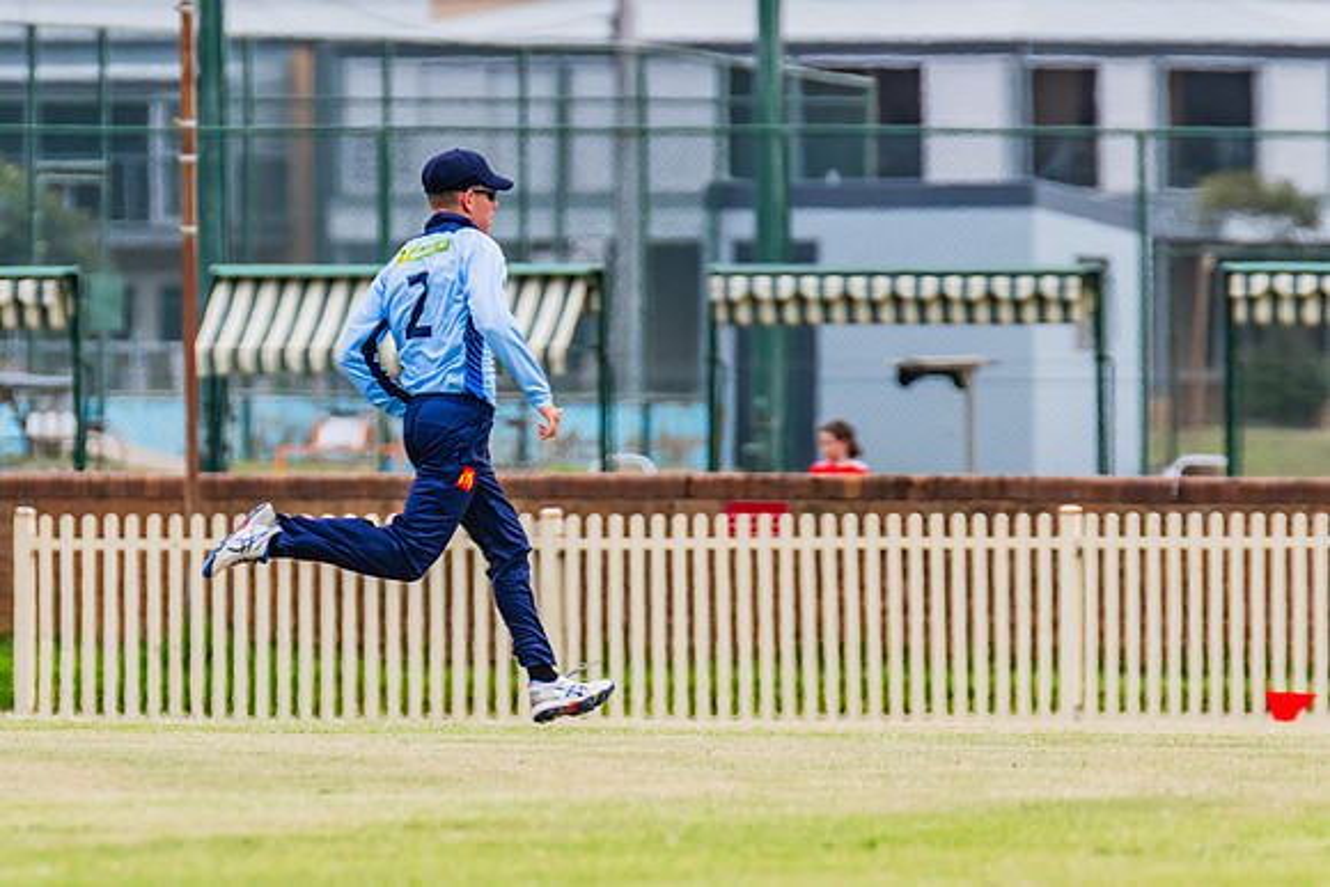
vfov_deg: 1.8
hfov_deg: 2.8
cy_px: 460
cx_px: 281
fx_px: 27568
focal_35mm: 746
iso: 800
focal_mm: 460
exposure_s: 1/2000
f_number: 9
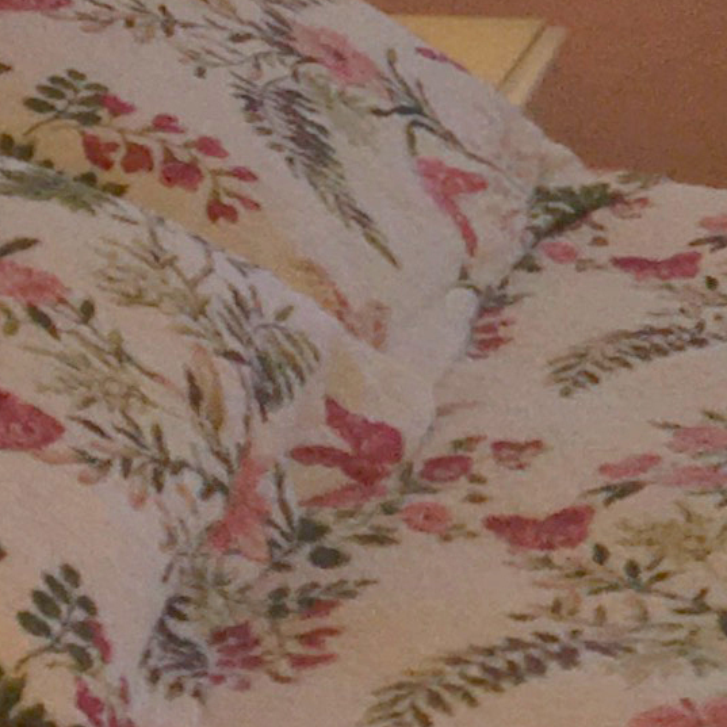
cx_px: 1457
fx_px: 4562
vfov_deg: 9.0
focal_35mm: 192
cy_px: -14
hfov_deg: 8.6
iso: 25
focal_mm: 4.15
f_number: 2.2
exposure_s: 1/1425
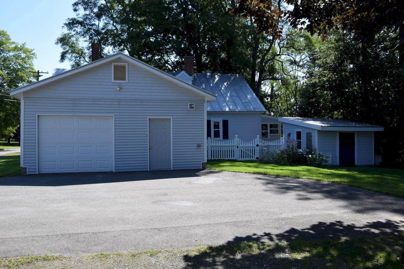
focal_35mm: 30
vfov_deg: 43.6
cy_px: 134
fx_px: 337
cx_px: 202
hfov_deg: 61.9
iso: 200
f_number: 9
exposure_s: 1/320
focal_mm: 20
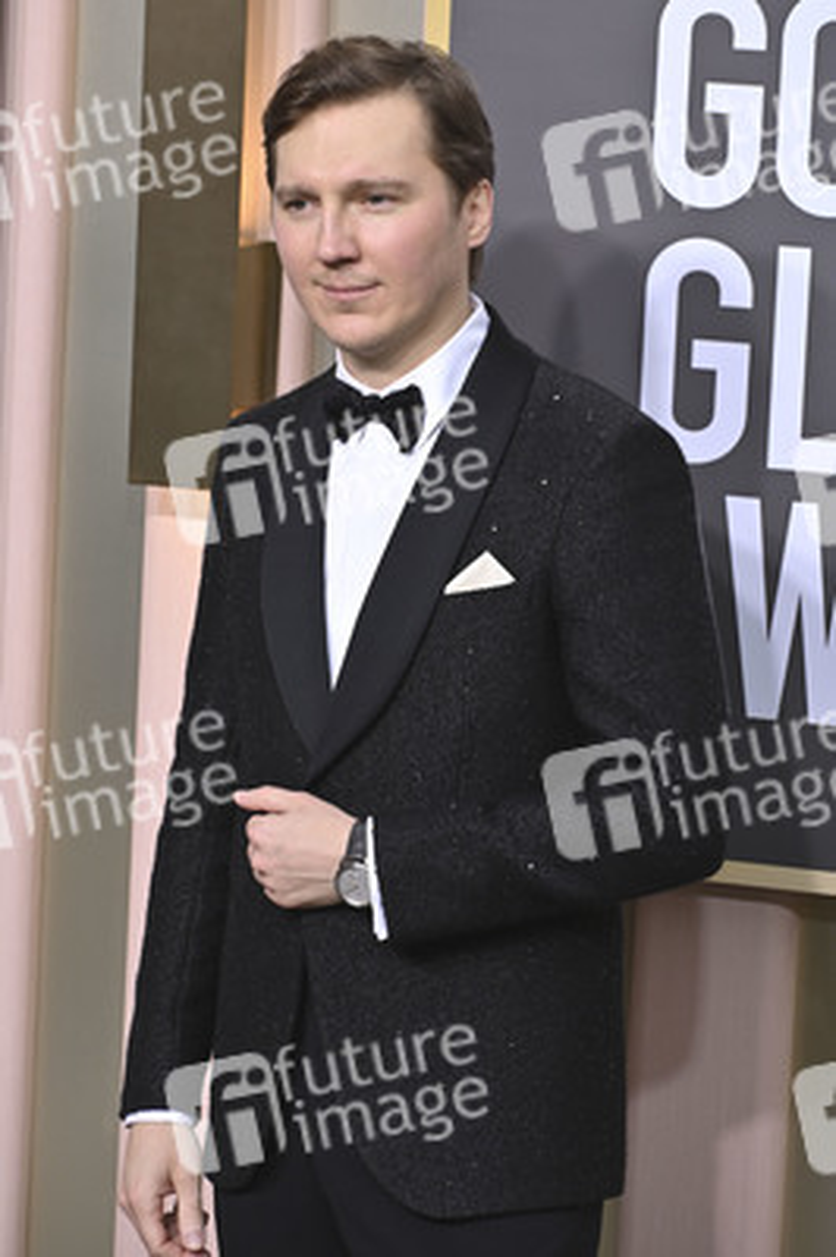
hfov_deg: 8.3
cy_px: 628
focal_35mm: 165
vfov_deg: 12.5
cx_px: 418
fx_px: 5757
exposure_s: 1/500
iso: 800
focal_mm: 165
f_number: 8
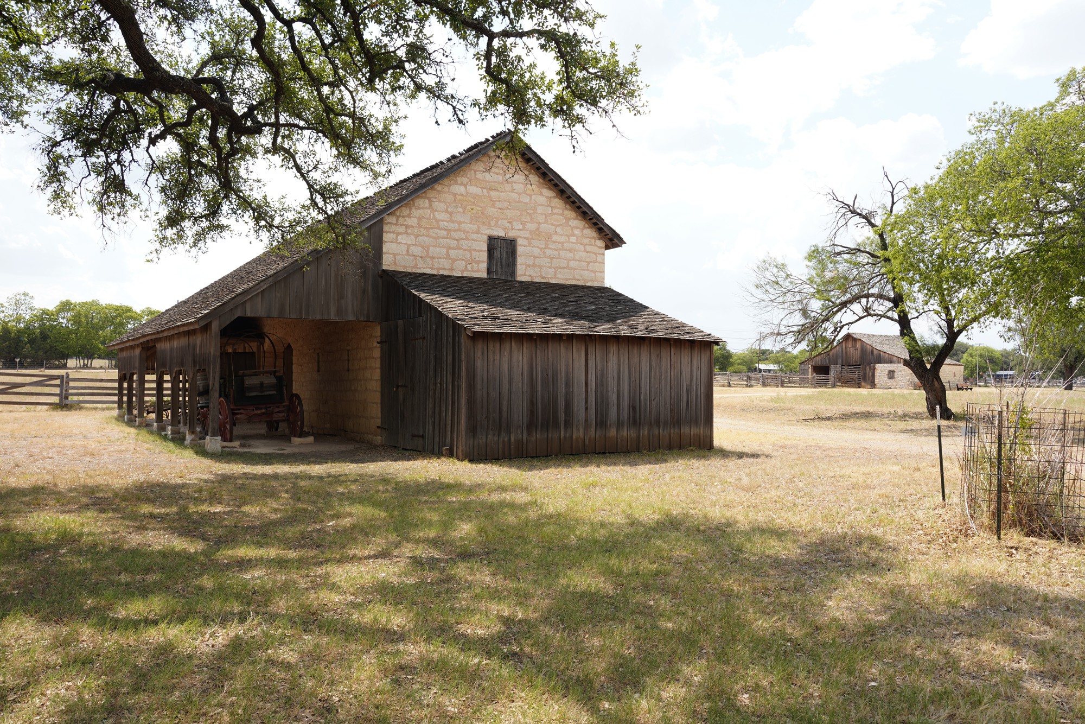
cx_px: 542
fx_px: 874
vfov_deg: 45.0
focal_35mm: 29
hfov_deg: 63.7
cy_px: 362
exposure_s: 1/100
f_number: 9
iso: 100
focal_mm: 29
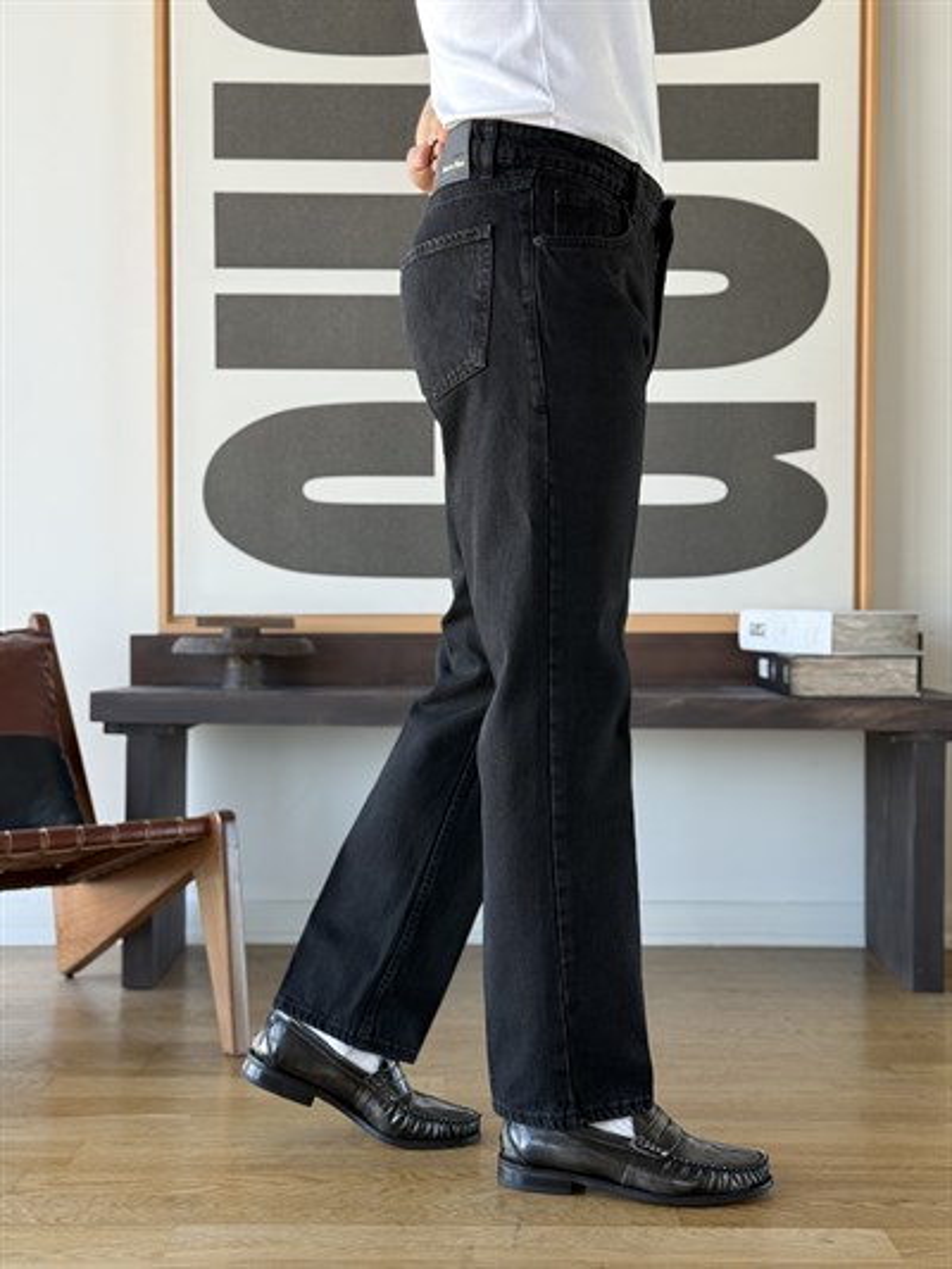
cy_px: 634
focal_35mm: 48
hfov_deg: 30.3
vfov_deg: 39.6
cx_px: 476
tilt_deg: -1.1
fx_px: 1759
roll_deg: -0.4
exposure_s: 1/132
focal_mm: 6.76
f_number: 1.78
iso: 64
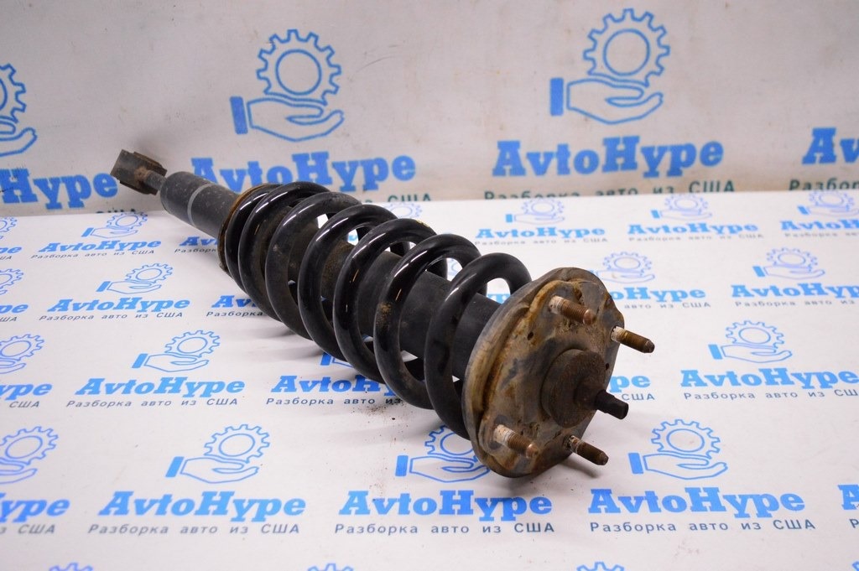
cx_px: 430
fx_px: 823
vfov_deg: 38.3
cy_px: 286
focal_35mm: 34
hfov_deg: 55.1
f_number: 3.8
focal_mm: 23
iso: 3200
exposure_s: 1/400
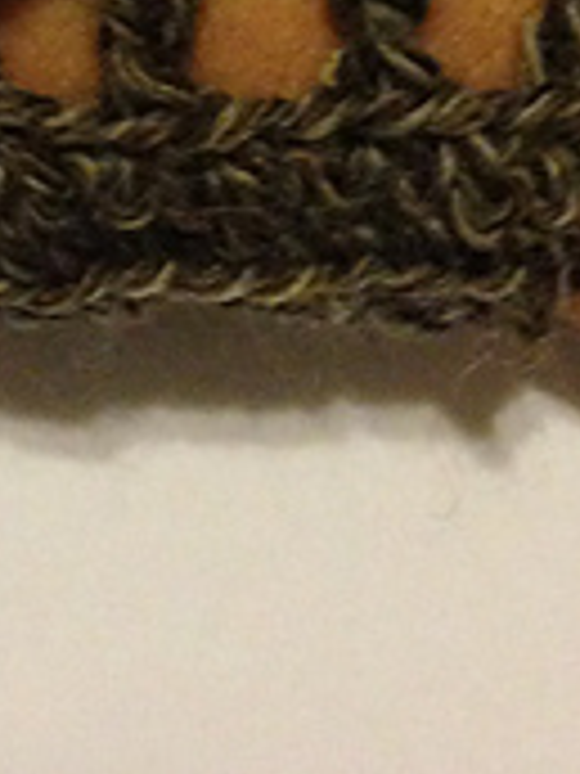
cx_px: 193
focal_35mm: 123
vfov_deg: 15.0
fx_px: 2748
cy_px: -338
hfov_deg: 12.0
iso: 400
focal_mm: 4.12
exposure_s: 1/17
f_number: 2.4
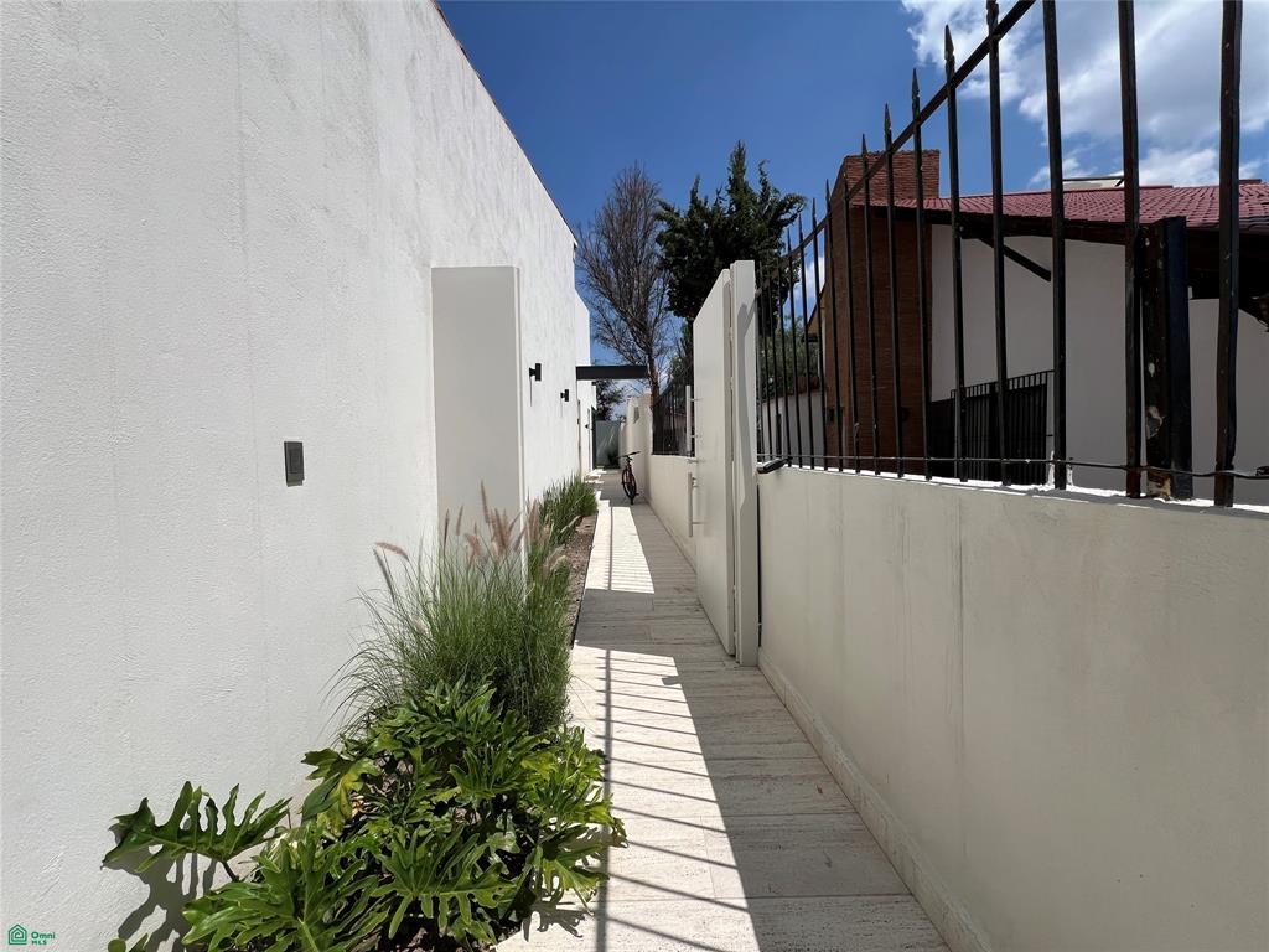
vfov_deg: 89.9
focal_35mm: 13
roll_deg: +0.8
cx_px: 634
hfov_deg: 106.2
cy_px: 476
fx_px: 477
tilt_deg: -2.8
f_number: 1.8
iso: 32
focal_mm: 1.57
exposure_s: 1/3650
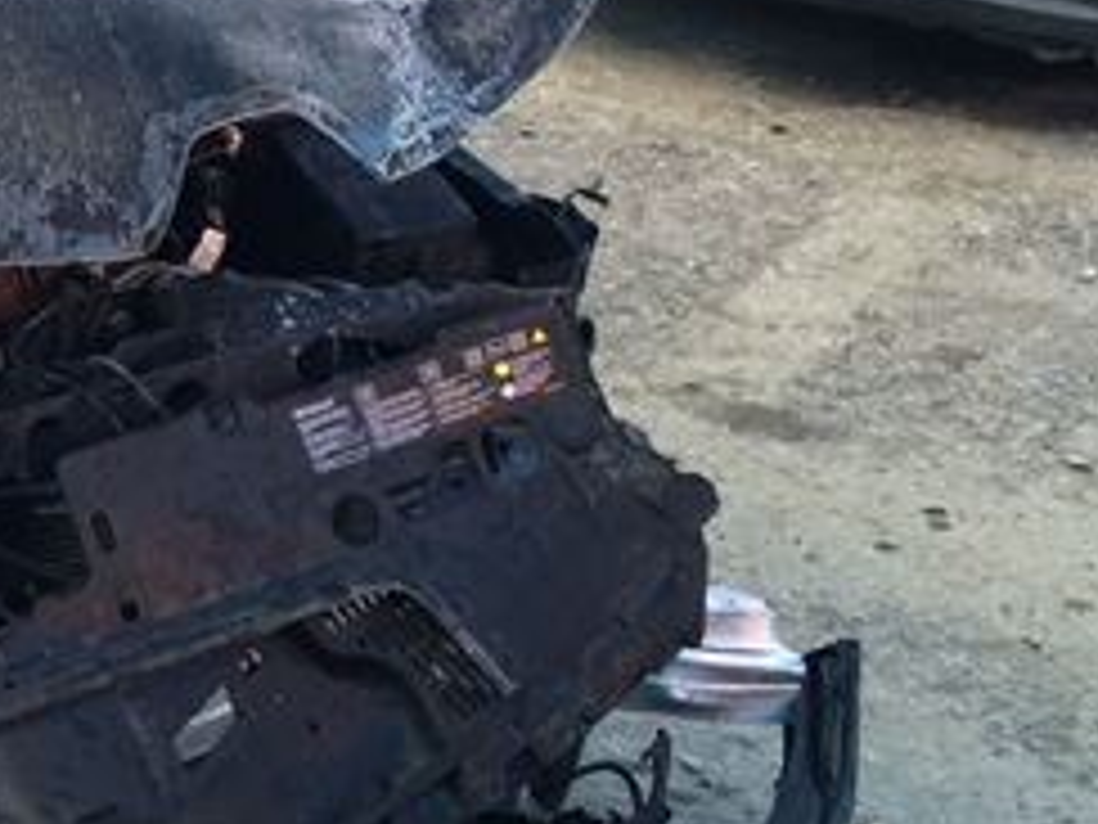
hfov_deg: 18.1
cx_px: -603
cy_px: 563
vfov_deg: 15.5
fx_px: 3013
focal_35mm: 95
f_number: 2.2
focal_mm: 4.15
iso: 64
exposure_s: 1/120
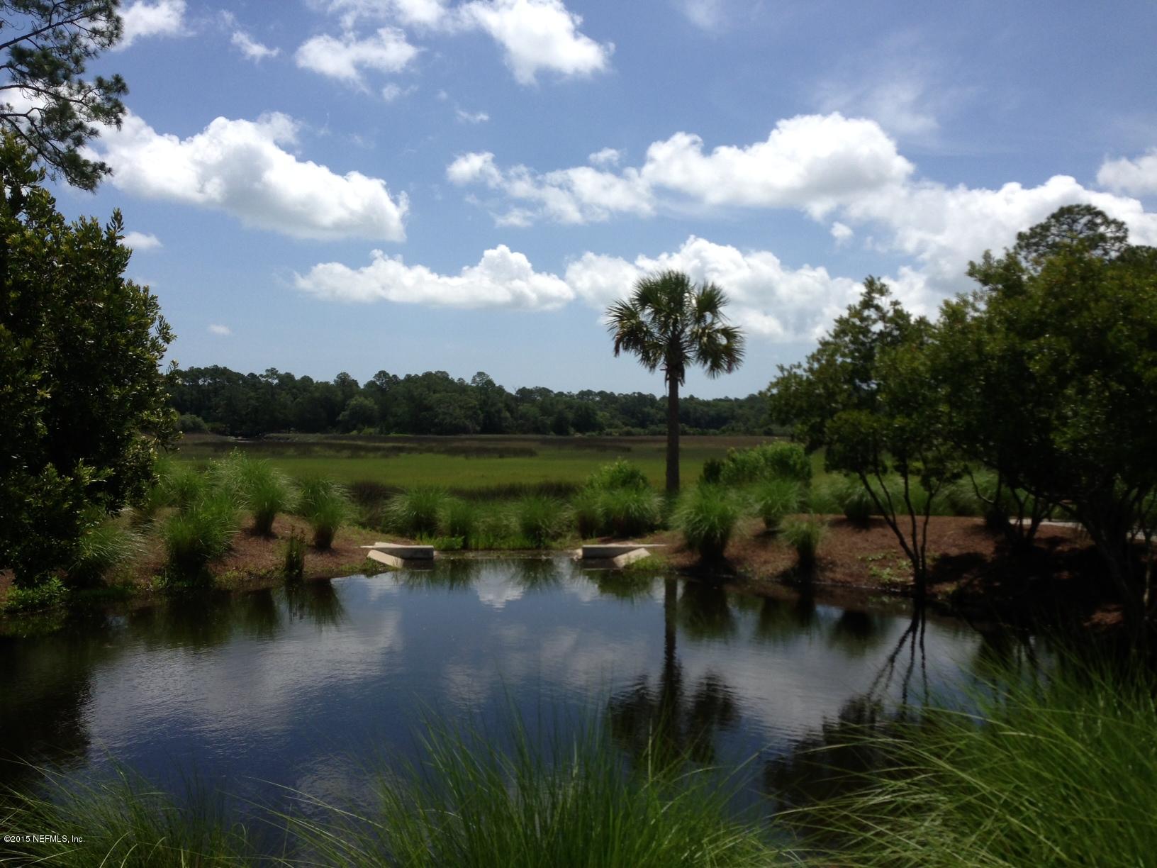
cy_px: 434
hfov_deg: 55.4
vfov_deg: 42.9
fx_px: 1103
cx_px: 578
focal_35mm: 33
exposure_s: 1/2262
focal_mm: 4.13
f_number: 2.4
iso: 50
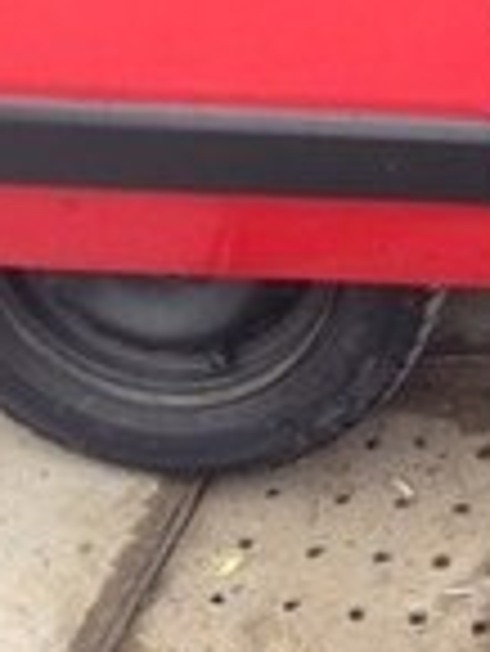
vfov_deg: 15.5
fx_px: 2130
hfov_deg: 12.6
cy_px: -441
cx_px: 670
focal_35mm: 113
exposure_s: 1/30
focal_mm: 4.12
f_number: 2.4
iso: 50
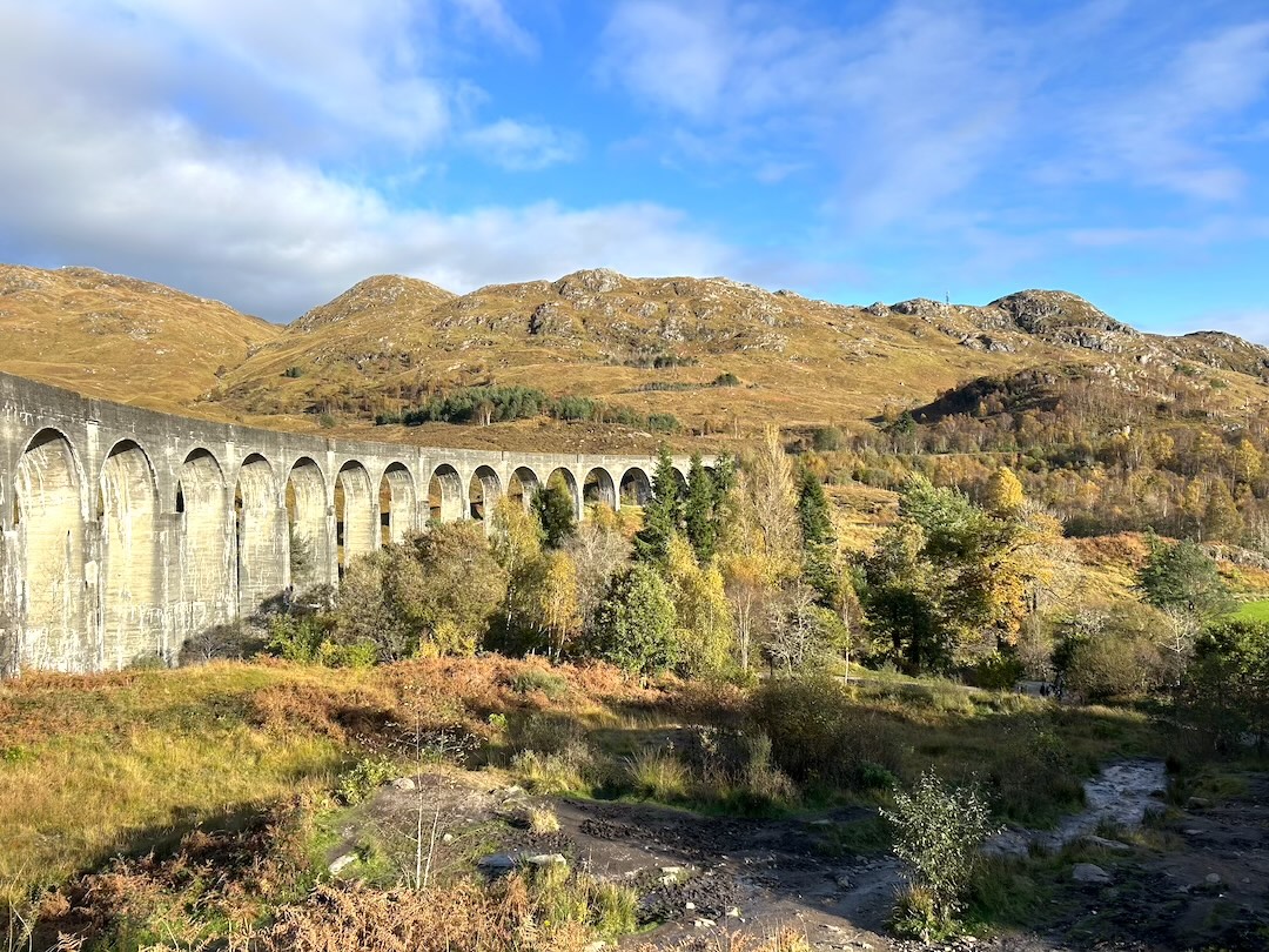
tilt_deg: +0.8
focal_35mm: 26
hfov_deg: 67.3
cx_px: 634
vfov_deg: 53.1
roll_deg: +1.2
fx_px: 953
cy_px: 476
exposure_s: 1/2252
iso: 50
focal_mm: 5.7
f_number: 1.5
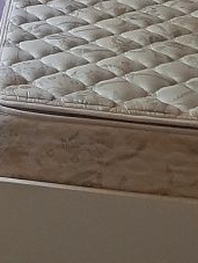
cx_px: -134
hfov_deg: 12.2
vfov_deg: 15.2
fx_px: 867
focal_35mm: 114
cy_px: -190
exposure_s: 1/30
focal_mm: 3.93
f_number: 1.7
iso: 200
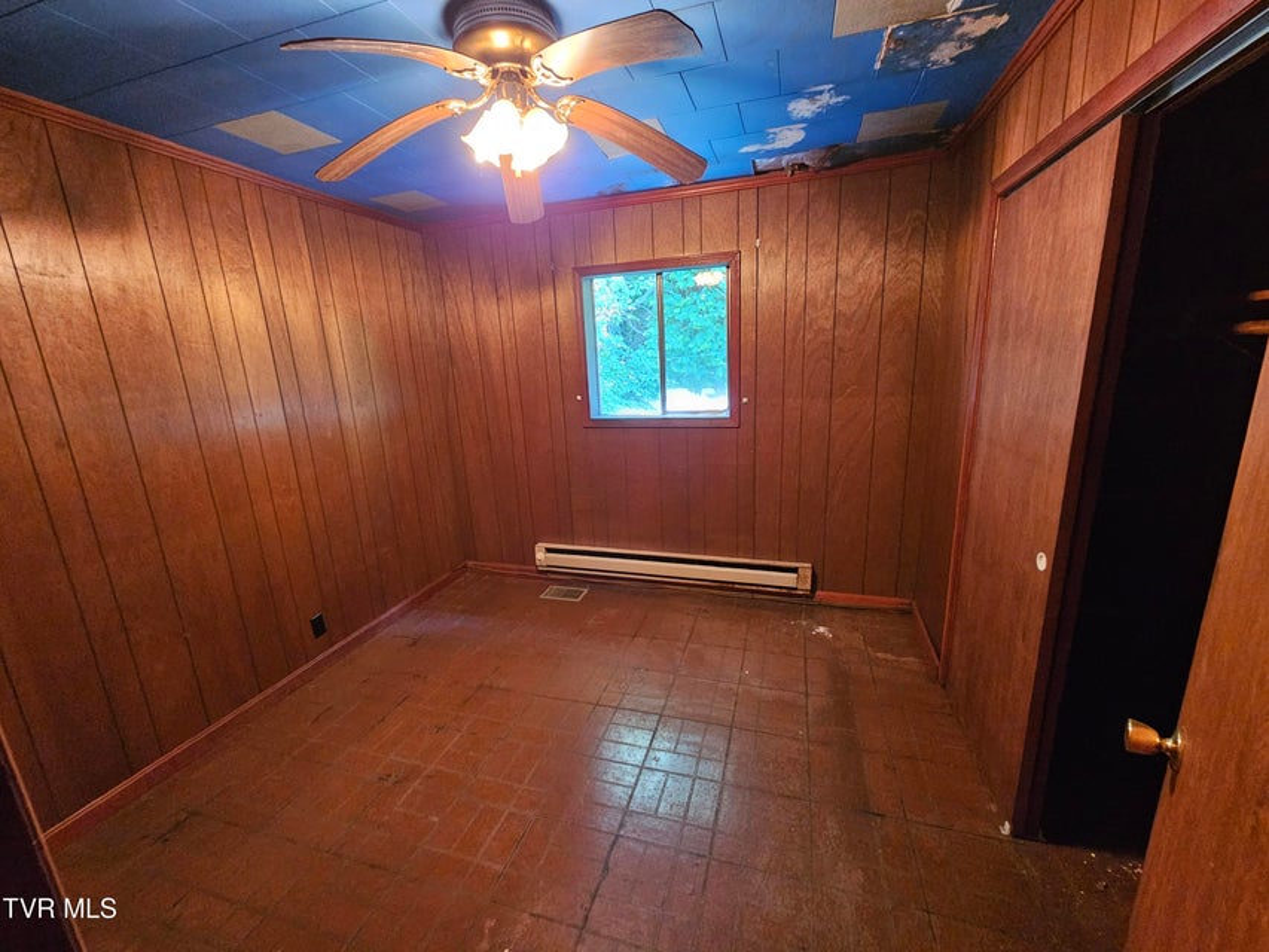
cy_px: 476
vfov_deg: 89.9
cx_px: 634
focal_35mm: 13
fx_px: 477
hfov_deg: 106.2
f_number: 2.2
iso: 800
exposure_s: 1/24
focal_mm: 2.2
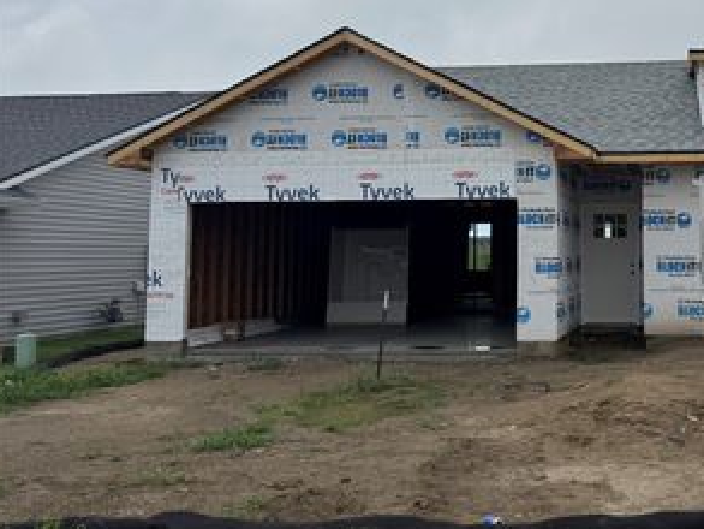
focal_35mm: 41
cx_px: 593
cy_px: 177
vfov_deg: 34.8
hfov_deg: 43.0
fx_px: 834
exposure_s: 1/10417
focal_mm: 6.76
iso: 80
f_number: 1.78
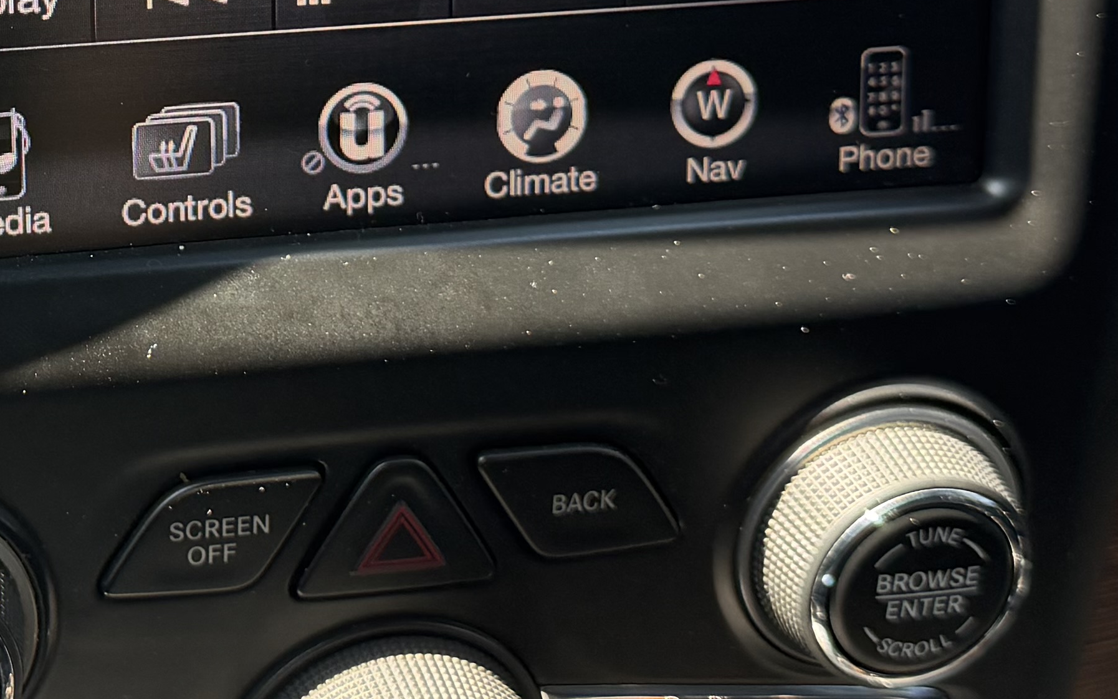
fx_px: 2468
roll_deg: -1.1
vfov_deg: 15.8
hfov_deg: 24.6
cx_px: 64
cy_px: 19
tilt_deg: -28.9
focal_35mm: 81
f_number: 1.78
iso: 125
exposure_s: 1/213
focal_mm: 6.76
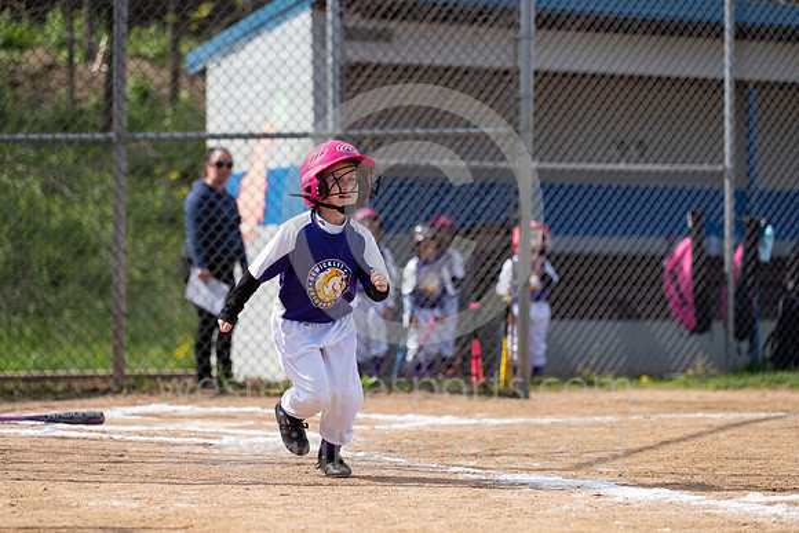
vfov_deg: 10.6
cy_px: 266
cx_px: 400
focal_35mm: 130
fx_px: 2886
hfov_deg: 15.8
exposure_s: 1/2000
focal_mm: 130
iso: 200
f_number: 3.2
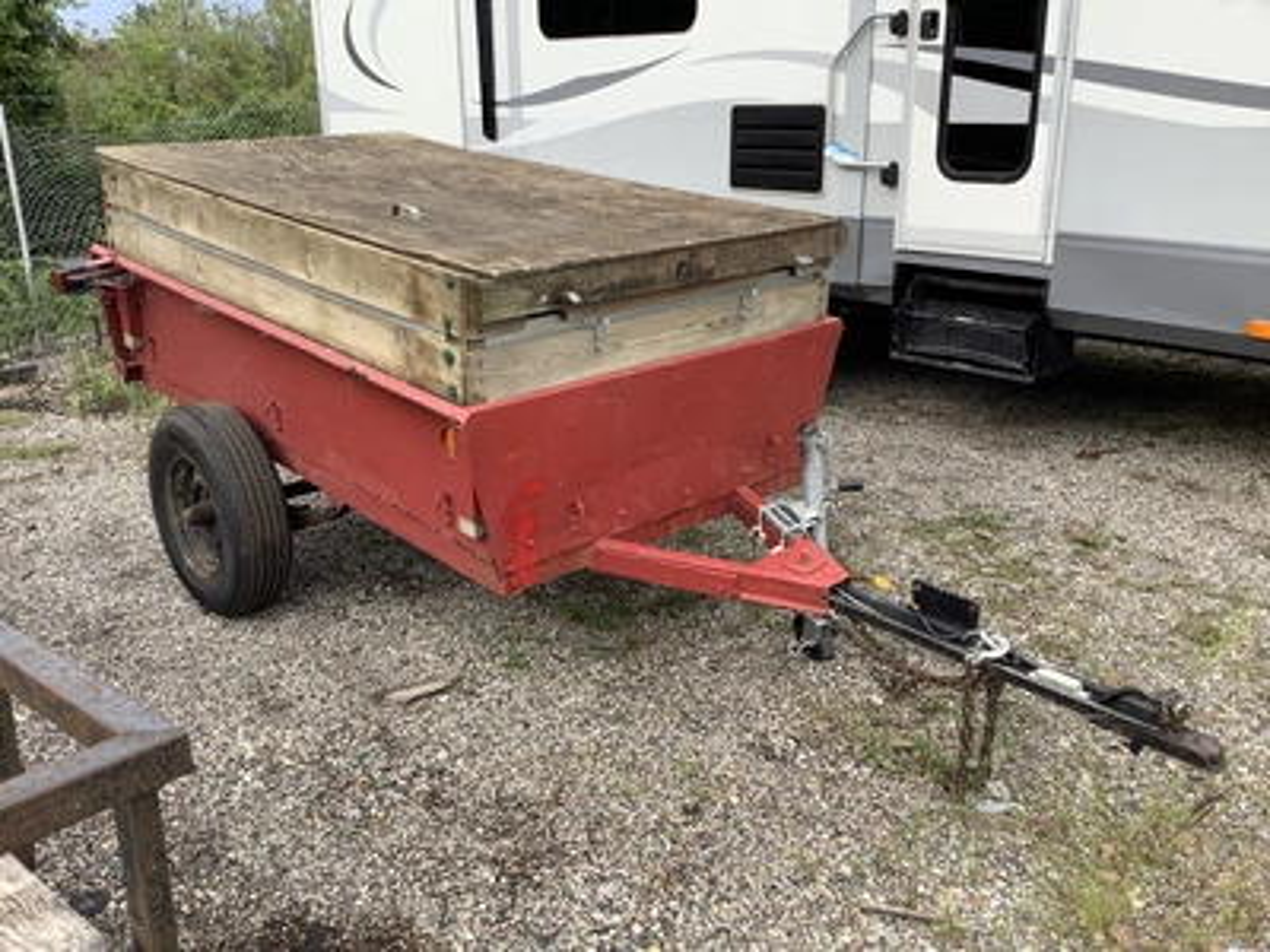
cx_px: 635
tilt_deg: -17.9
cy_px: 476
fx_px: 1137
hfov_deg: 58.4
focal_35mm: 31
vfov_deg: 45.4
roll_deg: +2.4
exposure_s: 1/120
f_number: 2.4
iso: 25
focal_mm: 3.3
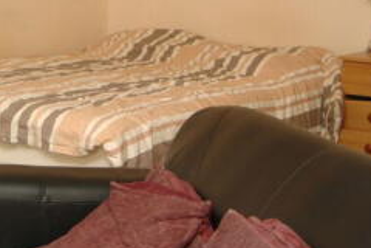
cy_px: -39
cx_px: 60
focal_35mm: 82
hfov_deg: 24.3
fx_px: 845
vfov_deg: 16.1
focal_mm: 20
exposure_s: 1/20
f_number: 8
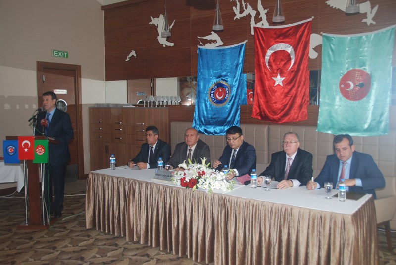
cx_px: 198
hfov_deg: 57.2
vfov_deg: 40.1
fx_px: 364
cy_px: 132
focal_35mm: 33
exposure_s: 1/60
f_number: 4
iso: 200
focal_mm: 22
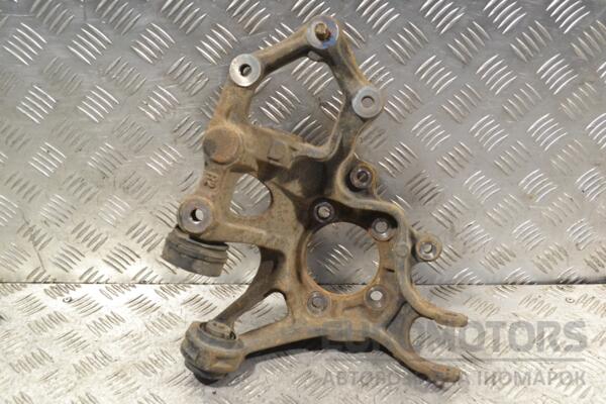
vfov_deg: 29.9
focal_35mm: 45
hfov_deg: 43.6
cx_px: 303
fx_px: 757
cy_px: 202
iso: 3200
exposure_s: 1/200
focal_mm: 30
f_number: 7.1
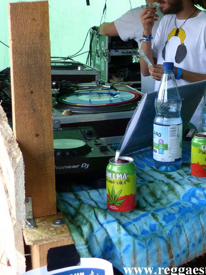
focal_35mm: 43
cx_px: 107
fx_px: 341
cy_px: 80
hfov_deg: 33.6
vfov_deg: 42.9
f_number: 3.2
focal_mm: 5.5
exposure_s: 1/125
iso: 100
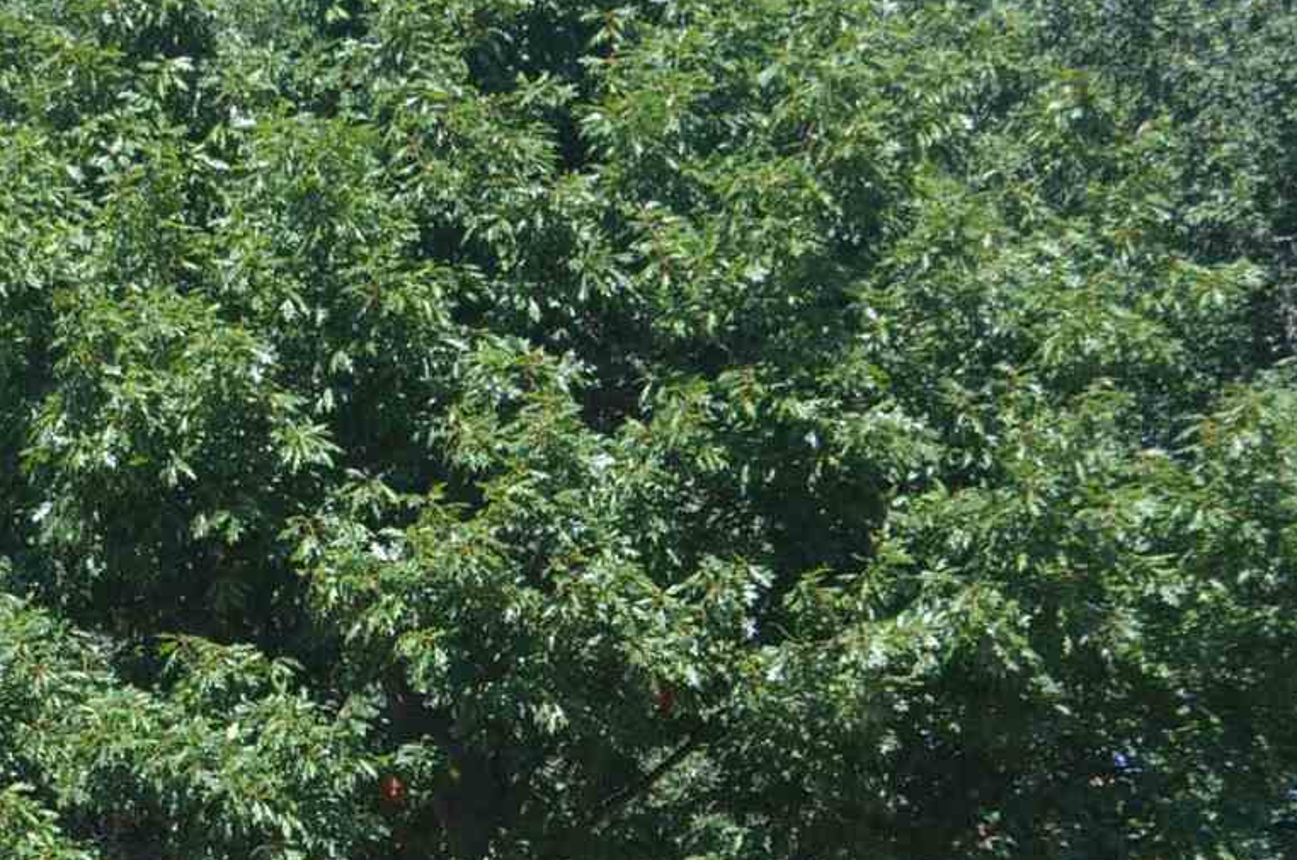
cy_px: 783
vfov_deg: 10.5
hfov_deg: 15.7
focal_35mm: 129
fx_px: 4639
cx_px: 107
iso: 400
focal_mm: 32
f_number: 4.8
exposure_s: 1/1000
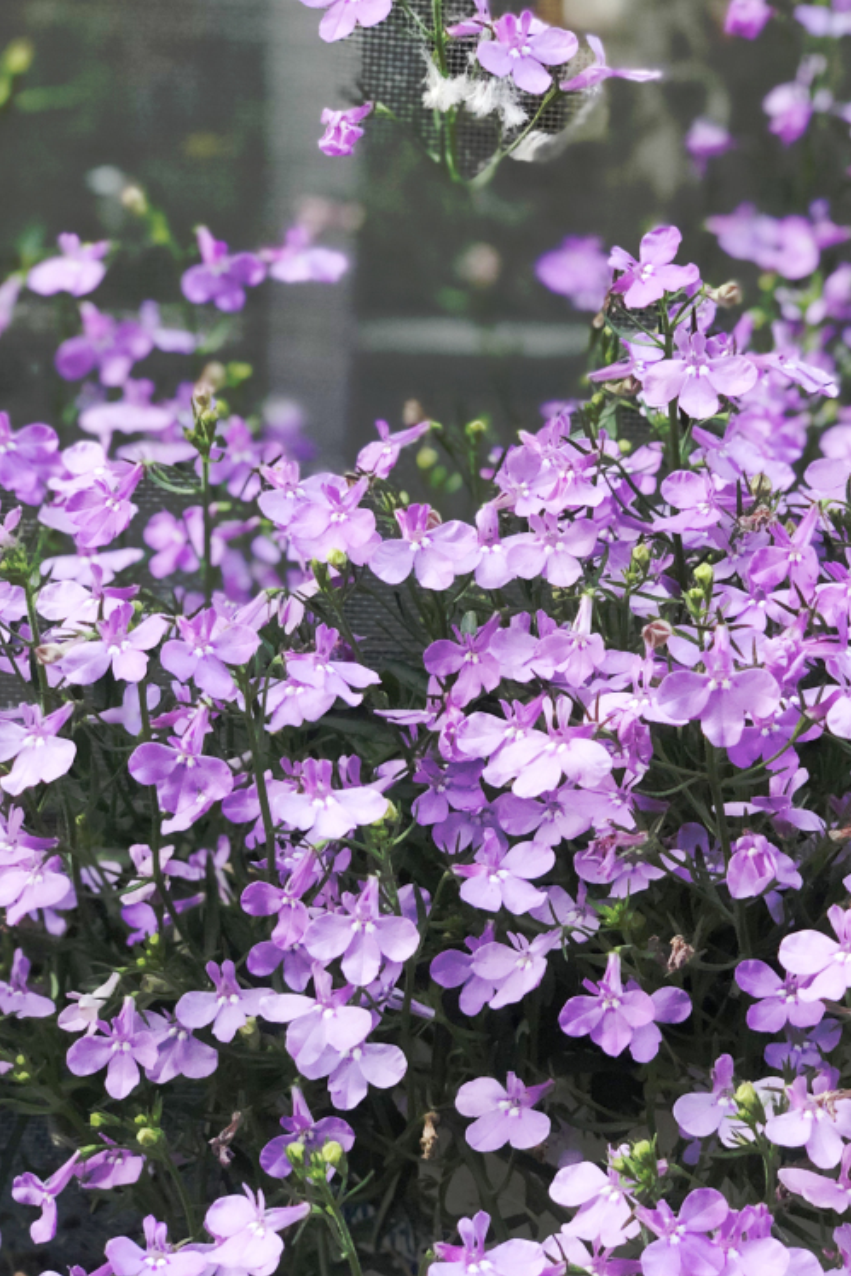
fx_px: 2622
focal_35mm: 74
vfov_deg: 27.3
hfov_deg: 18.4
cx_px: 576
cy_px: 669
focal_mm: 6
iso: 125
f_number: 2.4
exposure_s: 1/30
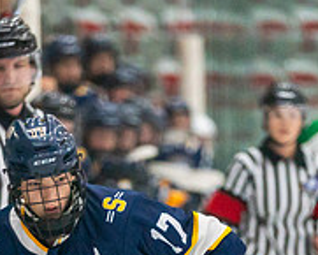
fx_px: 5970
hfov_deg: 3.1
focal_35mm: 634
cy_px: 368
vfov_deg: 2.4
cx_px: 130
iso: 3200
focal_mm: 181
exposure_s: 1/1250
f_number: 2.8
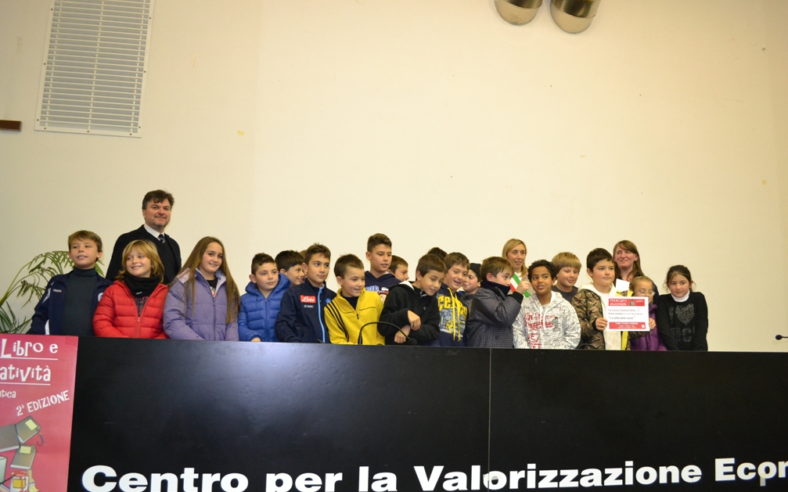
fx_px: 601
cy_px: 254
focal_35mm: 28
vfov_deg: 44.5
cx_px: 396
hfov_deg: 66.5
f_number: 3.5
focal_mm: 18
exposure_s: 1/60
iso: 2200
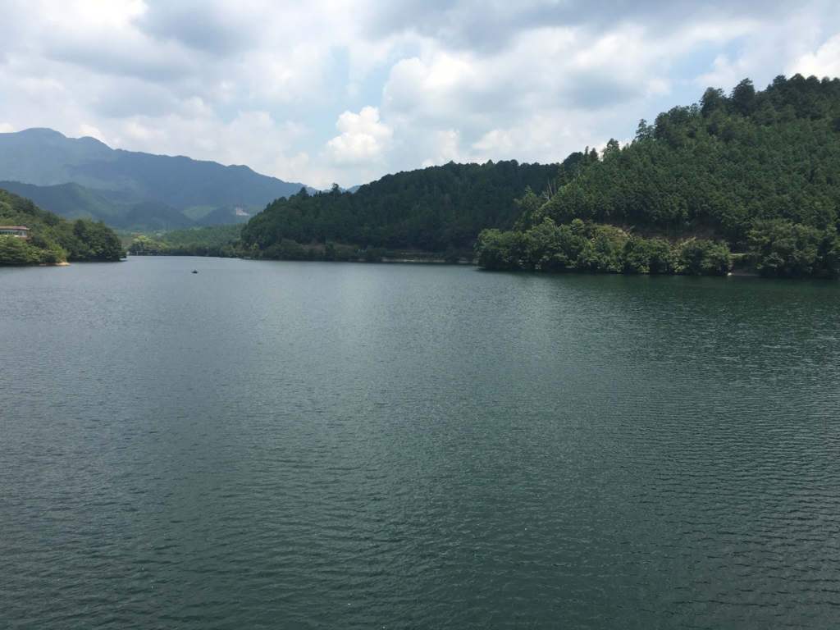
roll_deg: -1.8
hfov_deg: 61.7
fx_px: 704
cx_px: 420
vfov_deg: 48.2
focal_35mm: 29
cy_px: 315
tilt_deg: -3.3
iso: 25
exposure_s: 1/1748
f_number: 2.2
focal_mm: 4.15
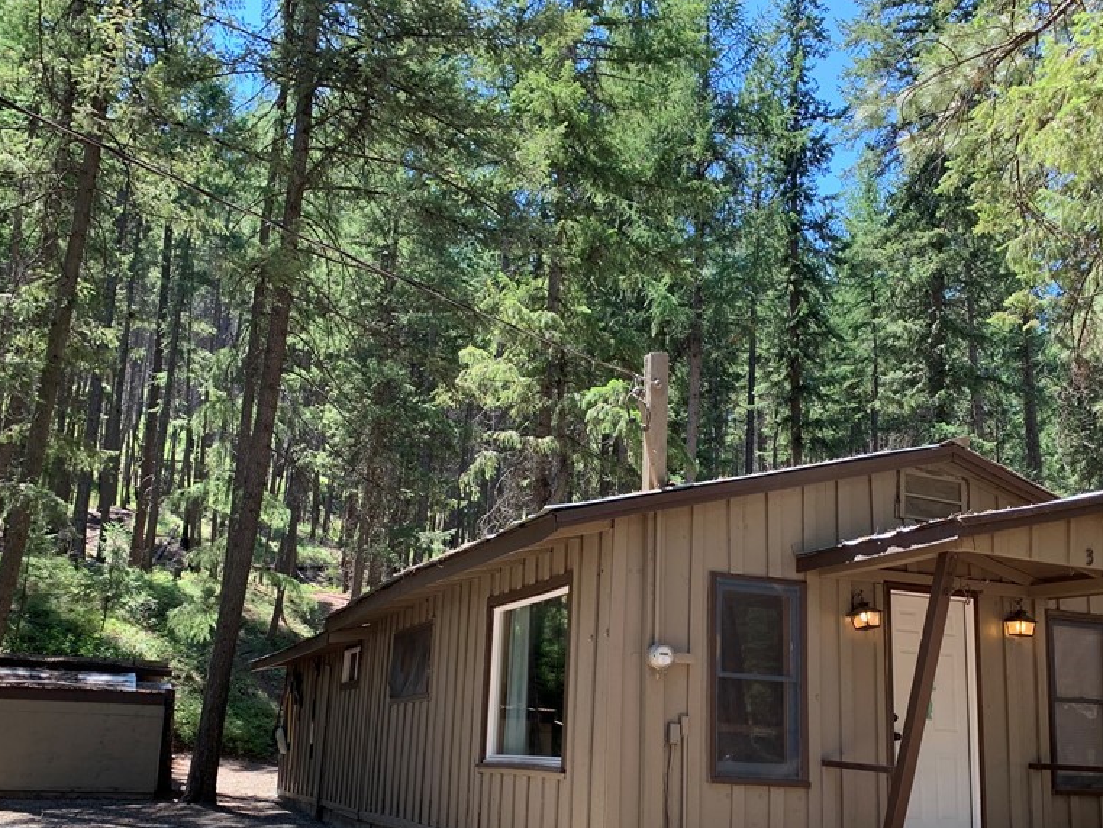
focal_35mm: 35
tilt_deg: +11.1
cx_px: 622
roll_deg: -2.6
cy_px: 541
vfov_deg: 40.3
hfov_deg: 52.5
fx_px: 1115
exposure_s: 1/224
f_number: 1.8
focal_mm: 4.25
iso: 25
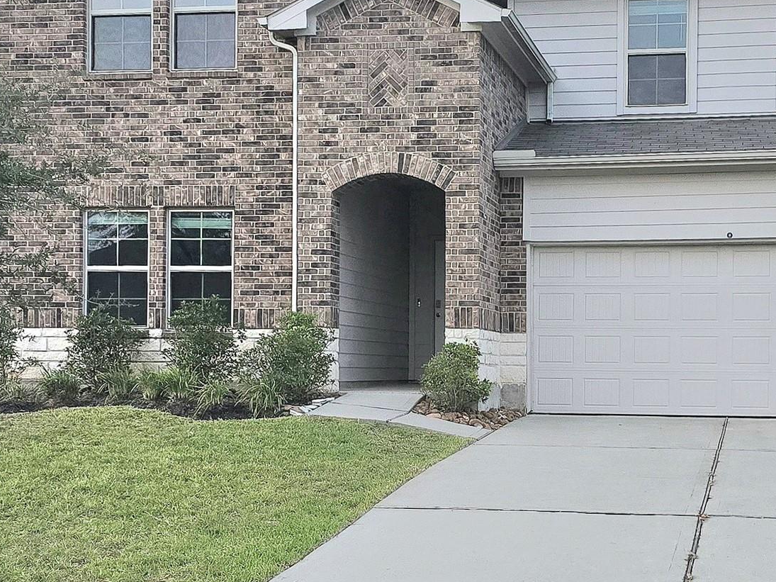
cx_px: 512
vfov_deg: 33.5
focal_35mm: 43
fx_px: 964
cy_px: 231
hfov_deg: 43.3
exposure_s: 1/120
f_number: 1.7
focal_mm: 6.3
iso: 320
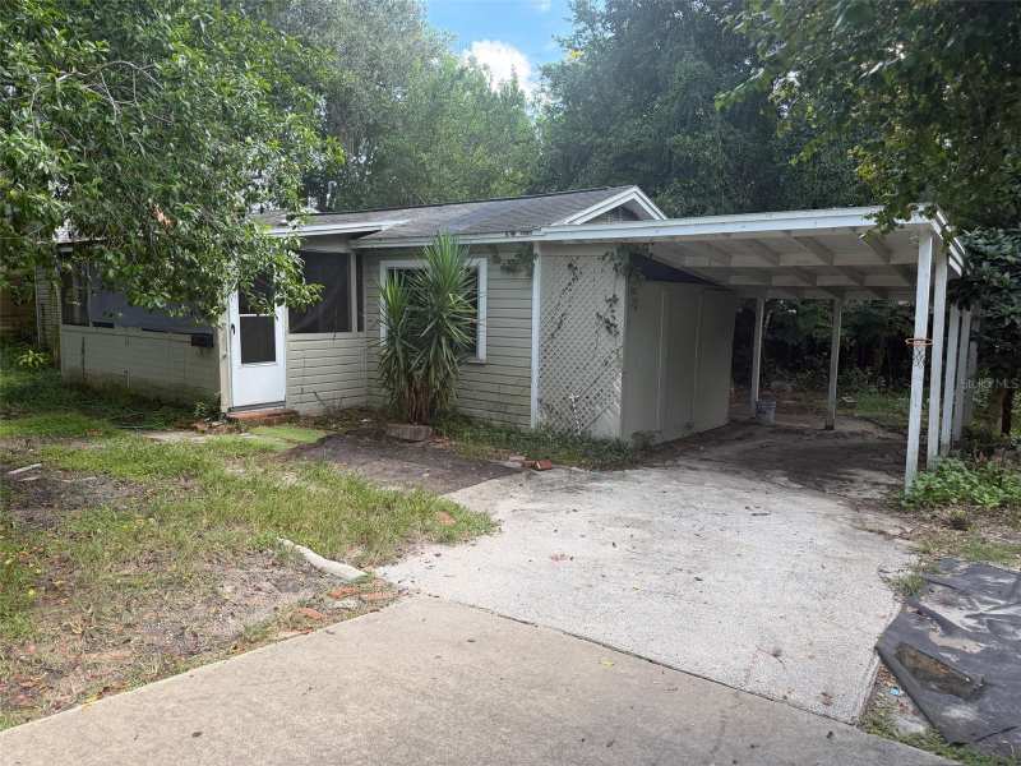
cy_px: 383
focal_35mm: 24
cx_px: 510
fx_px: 708
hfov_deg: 71.6
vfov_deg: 56.8
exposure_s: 1/849
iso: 100
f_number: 1.78
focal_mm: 6.76
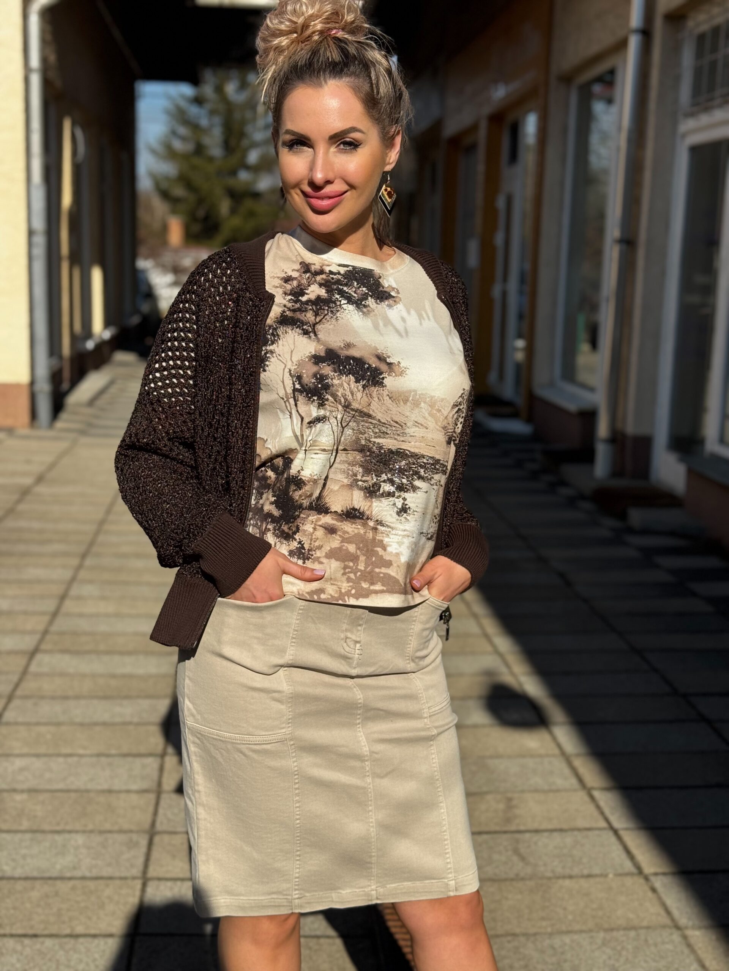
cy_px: 486
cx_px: 364
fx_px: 1348
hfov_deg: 30.3
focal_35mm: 48
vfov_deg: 39.7
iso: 64
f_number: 1.78
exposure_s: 1/7092
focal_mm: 6.76
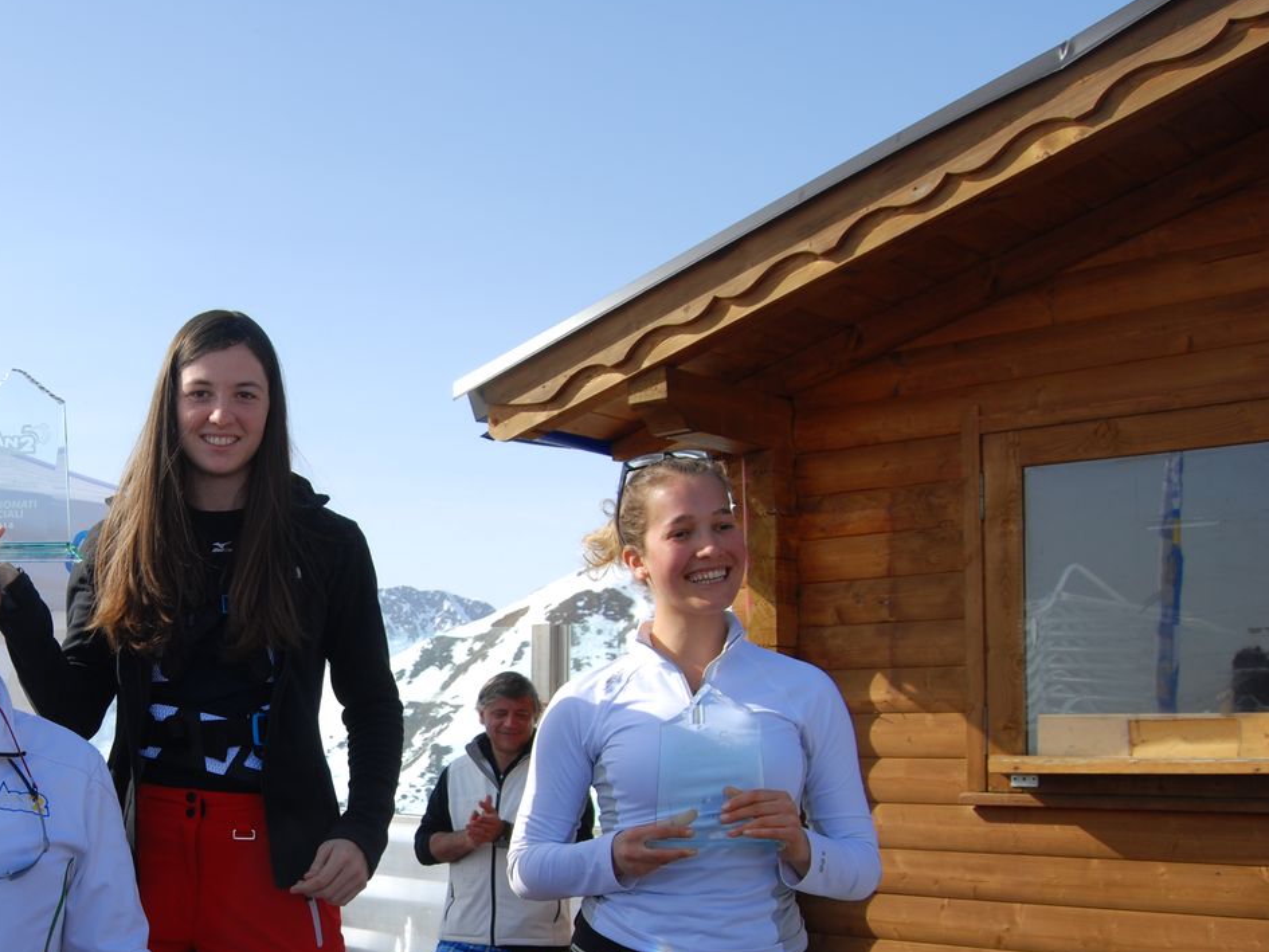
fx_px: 1613
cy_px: 702
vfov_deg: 32.3
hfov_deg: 40.7
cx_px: 205
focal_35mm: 44
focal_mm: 18
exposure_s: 1/320
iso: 100
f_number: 6.3
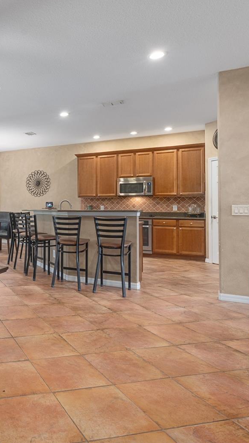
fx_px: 305
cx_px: -21
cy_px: 217
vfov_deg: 71.9
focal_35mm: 26
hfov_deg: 37.5
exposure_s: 1/2.5
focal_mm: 16
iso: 320
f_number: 9
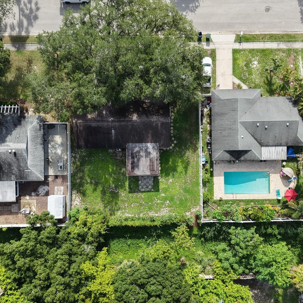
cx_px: 158
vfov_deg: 48.4
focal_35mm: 34
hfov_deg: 48.4
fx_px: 337
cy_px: 154
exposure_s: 1/3000
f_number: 1.8
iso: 250
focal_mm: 8.67
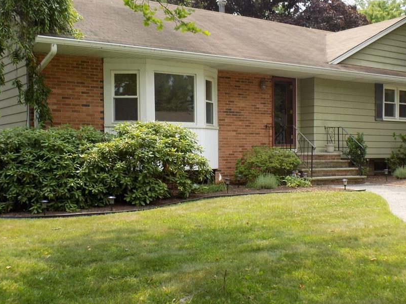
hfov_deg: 40.2
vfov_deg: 30.9
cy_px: 172
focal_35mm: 47
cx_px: 251
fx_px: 551
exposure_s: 1/320
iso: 80
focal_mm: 6.6
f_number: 3.5
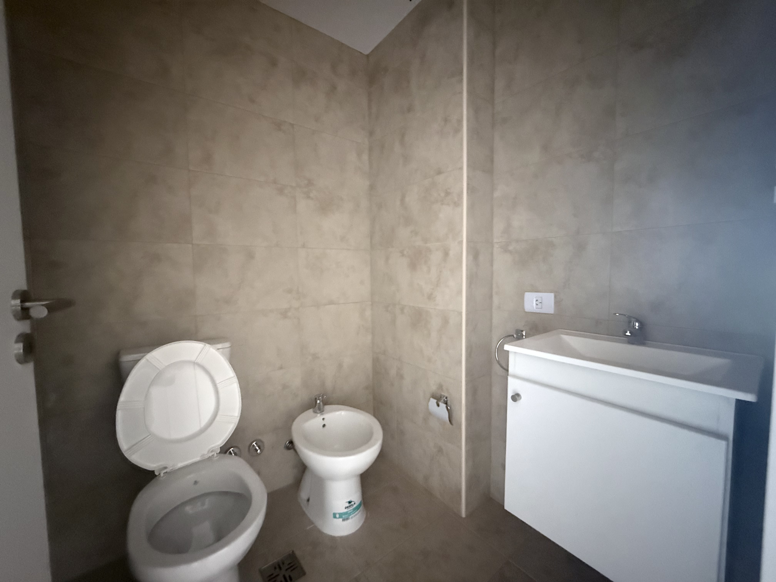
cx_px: 388
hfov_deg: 102.1
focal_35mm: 14
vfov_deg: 85.7
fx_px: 314
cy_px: 291
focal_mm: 2.22
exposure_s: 1/50
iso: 1600
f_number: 2.2
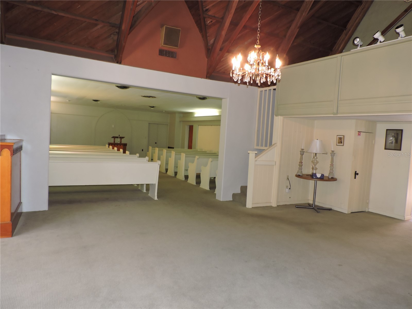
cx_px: 206
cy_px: 154
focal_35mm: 24
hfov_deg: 71.6
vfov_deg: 56.8
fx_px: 286
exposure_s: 1/30
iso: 220
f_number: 3
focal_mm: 4.3
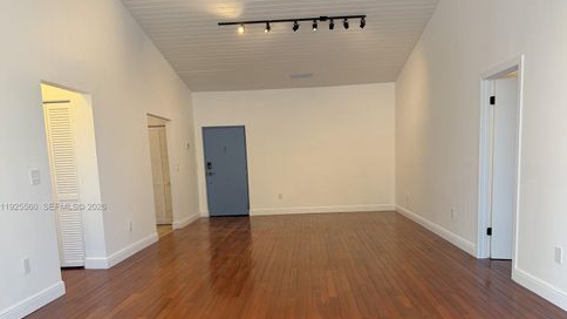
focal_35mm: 27
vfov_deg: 42.4
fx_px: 406
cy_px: 207
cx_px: 285
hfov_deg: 69.9
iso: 125
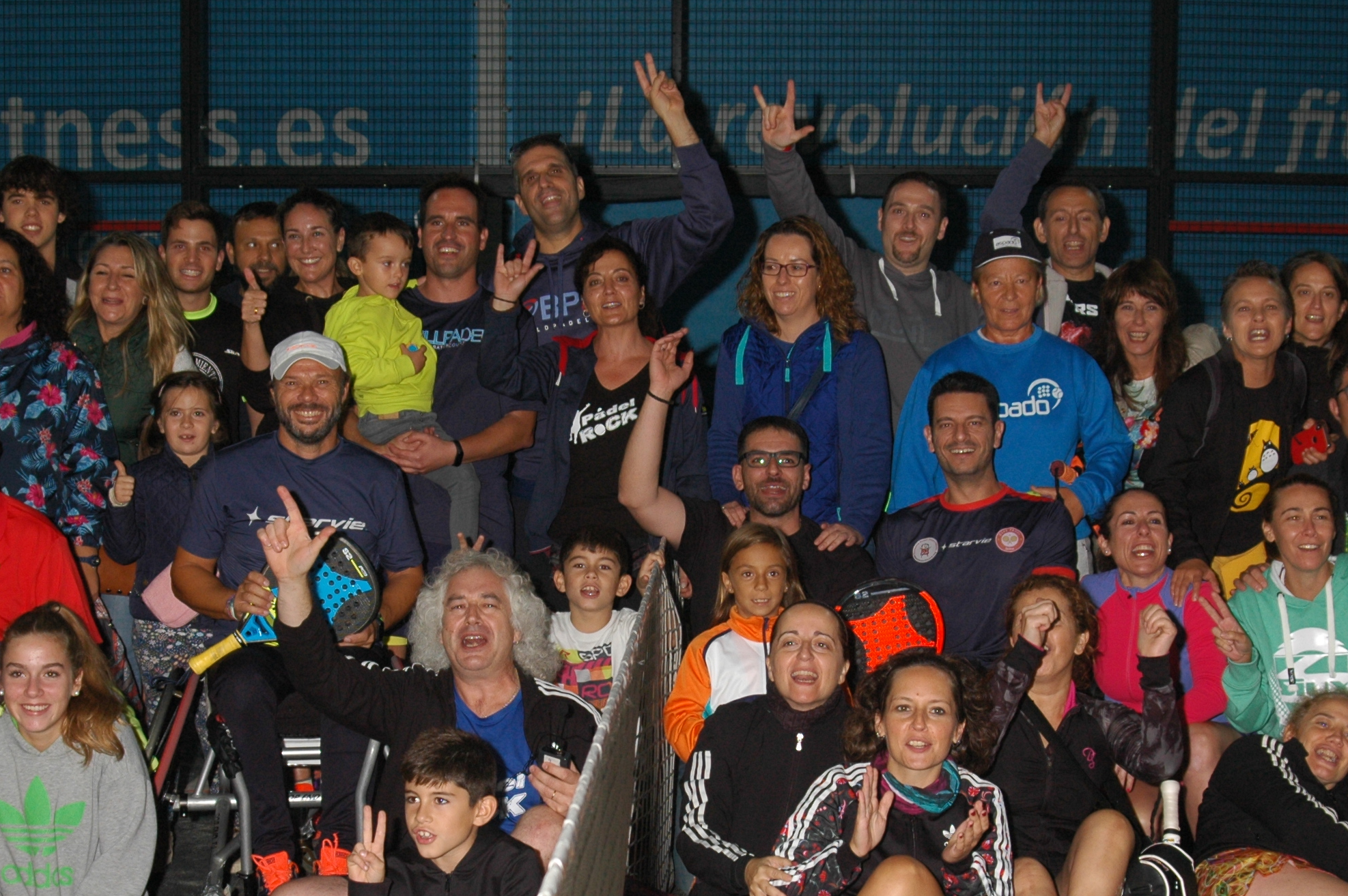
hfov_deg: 31.4
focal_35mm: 64
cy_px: 642
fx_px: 2395
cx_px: 708
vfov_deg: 21.1
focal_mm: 28
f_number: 5.6
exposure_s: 1/125
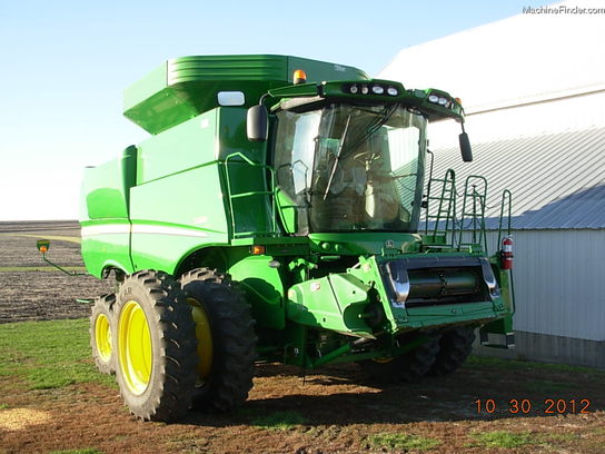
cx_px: 302
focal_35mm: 38
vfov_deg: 37.7
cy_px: 227
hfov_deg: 49.0
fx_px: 664
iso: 50
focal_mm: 6.3
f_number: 2.9
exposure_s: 1/296
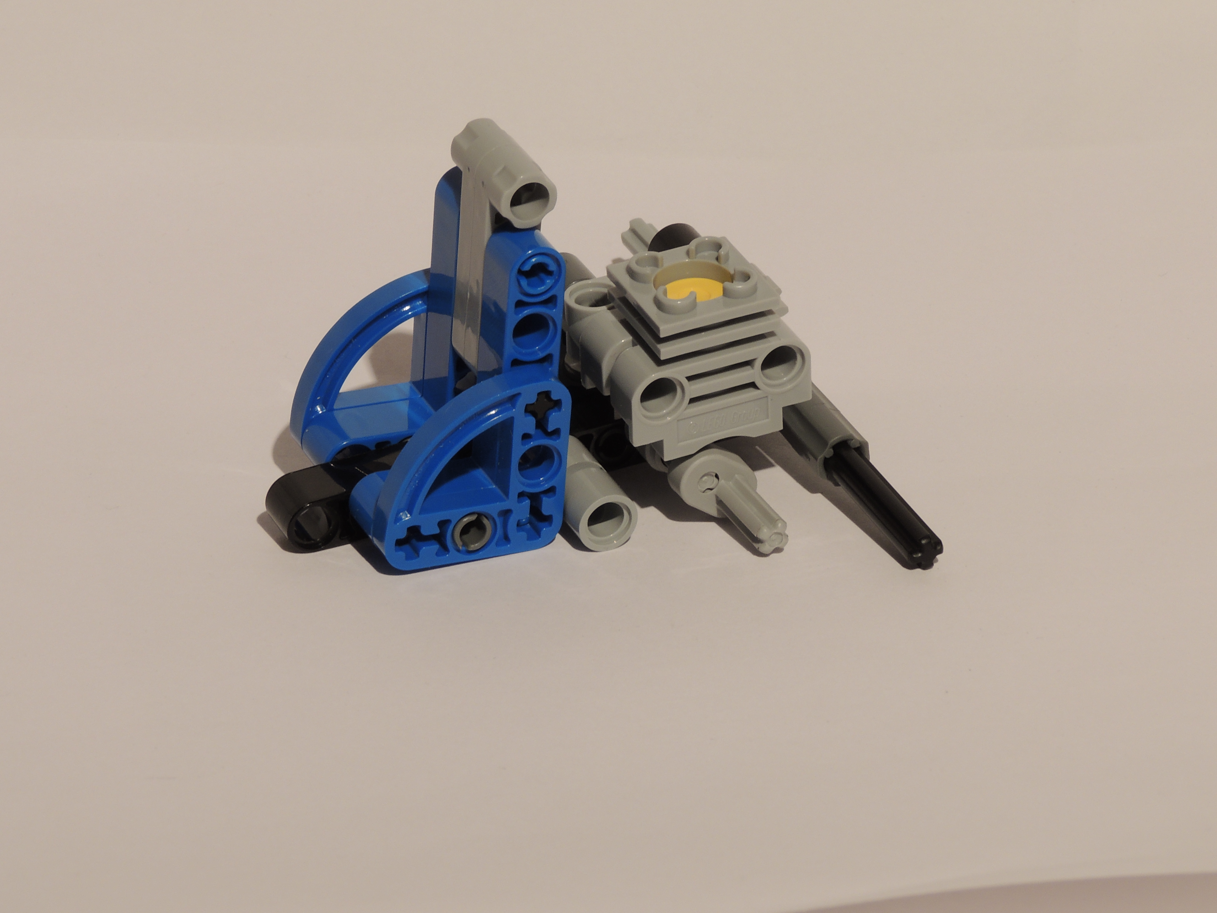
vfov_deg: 9.5
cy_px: 419
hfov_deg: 12.6
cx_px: 563
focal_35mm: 157
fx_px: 5520
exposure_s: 1/2.5
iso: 100
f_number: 6.8
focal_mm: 24
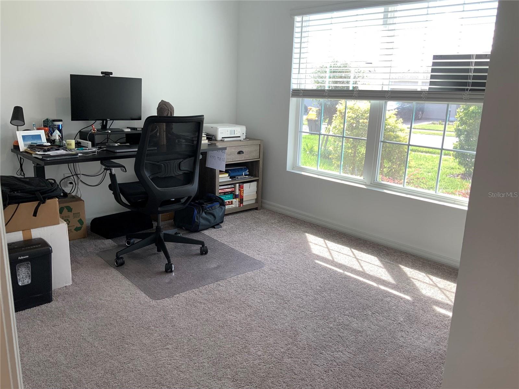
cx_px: 260
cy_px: 194
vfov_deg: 48.2
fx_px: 435
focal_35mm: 29
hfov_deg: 61.7
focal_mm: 3
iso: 20
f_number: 1.8
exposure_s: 1/120
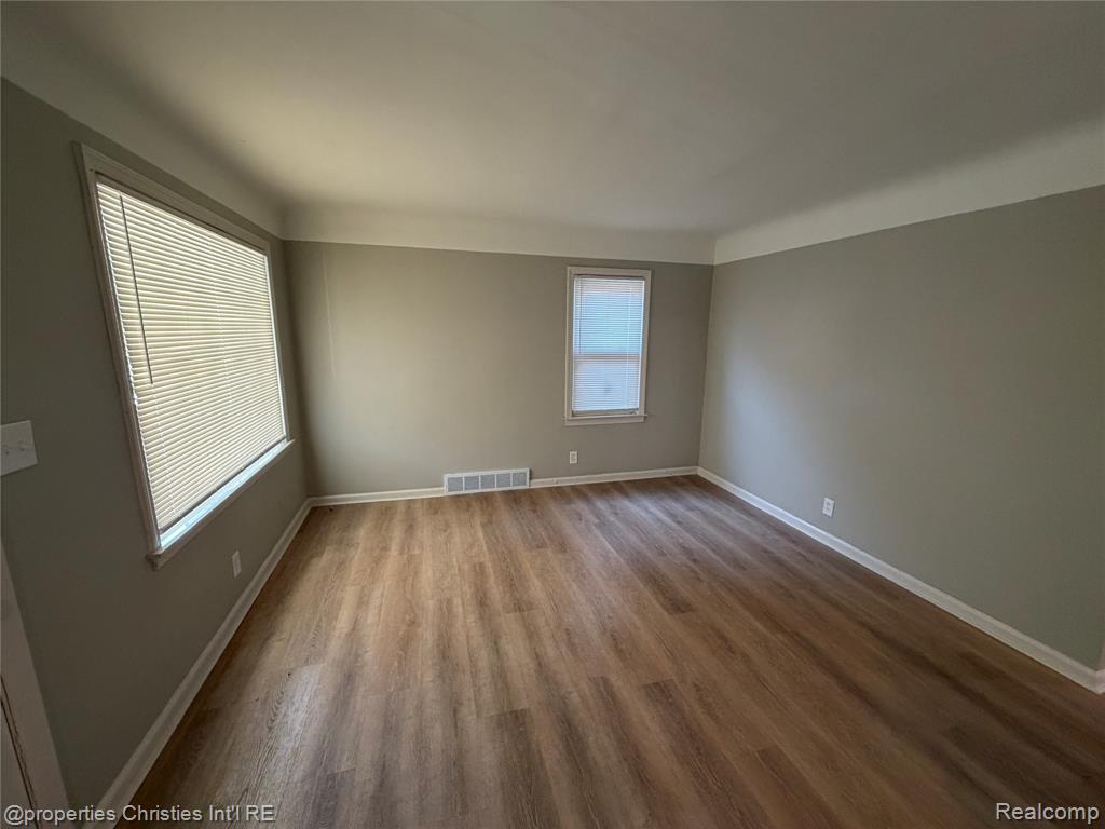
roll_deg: -0.1
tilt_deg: -10.4
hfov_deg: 102.1
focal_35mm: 14
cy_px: 414
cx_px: 552
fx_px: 447
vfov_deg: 85.7
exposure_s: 1/72
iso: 320
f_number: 2.2
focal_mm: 2.22
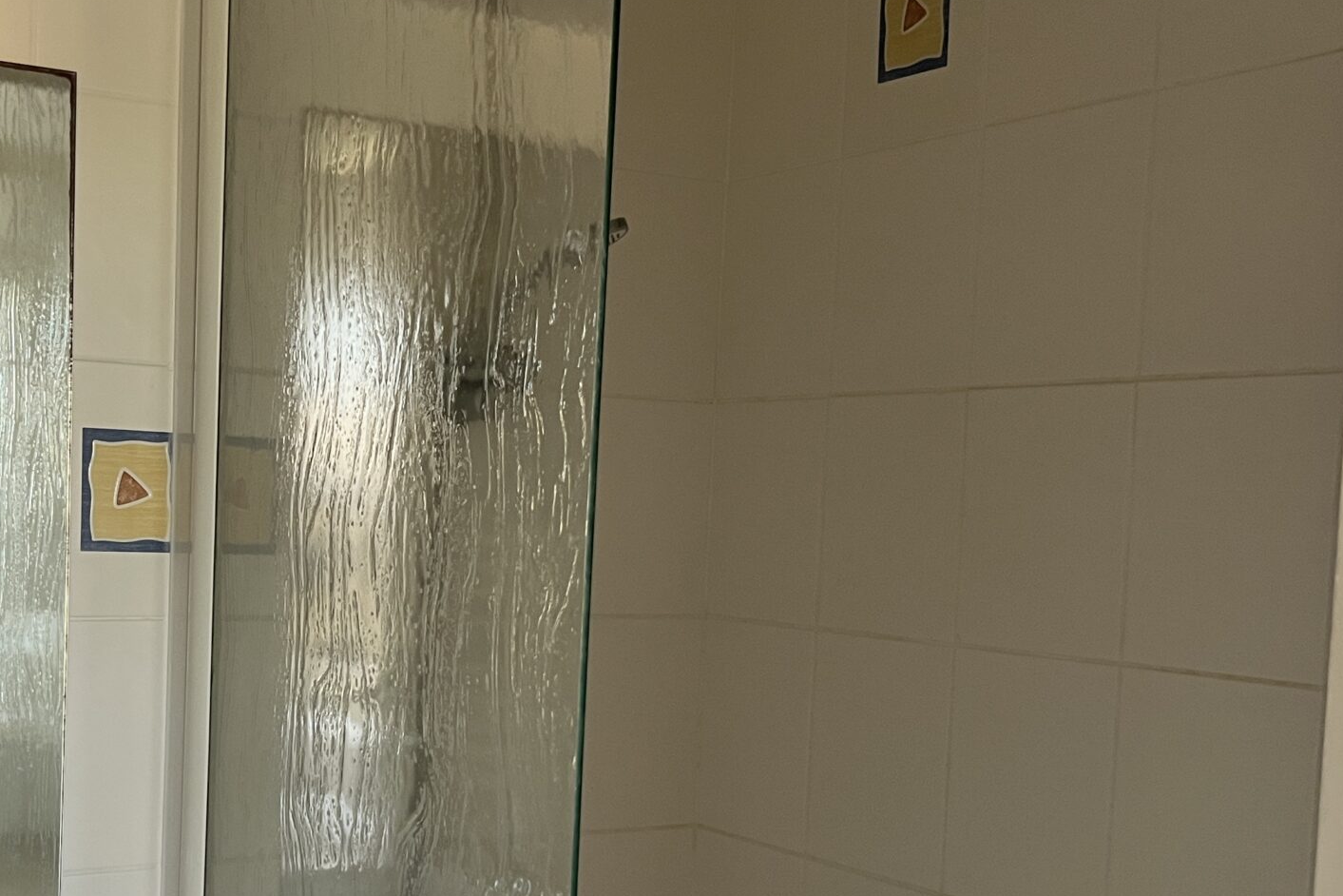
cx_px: 456
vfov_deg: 27.3
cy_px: 626
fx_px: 1828
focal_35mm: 49
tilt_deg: -3.1
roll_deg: -2.4
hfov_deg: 39.9
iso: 100
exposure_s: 1/50
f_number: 1.5
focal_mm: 5.7
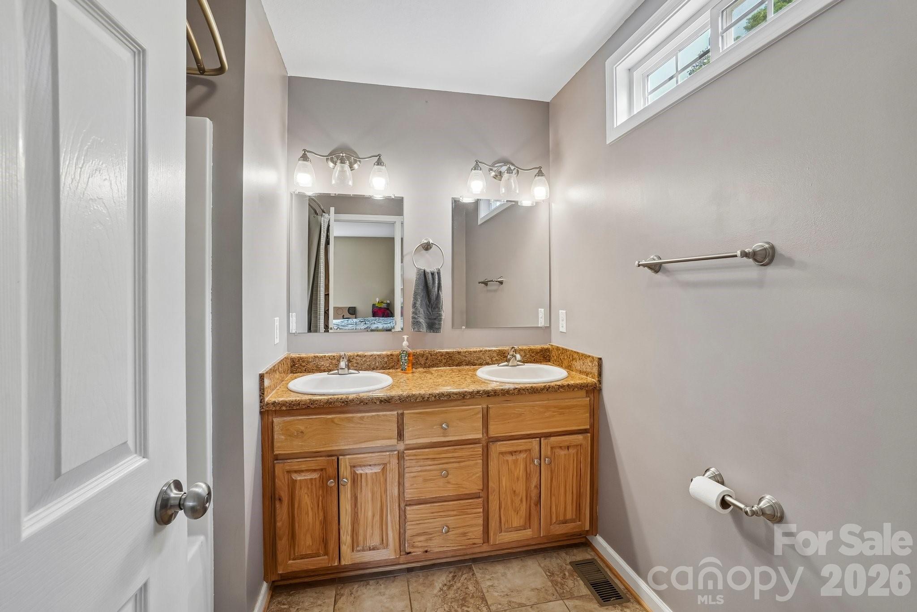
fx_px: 382
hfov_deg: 100.4
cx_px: 458
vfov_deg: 77.3
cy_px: 306
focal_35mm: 15
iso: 400
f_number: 8
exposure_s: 1/20
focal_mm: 10
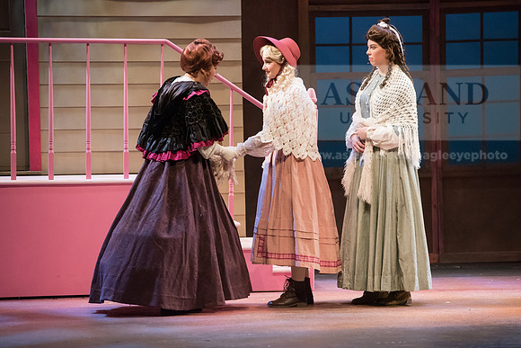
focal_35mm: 185
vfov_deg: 7.4
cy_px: 174
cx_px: 260
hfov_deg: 11.1
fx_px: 2678
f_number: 4.5
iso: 5000
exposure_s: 1/400
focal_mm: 185
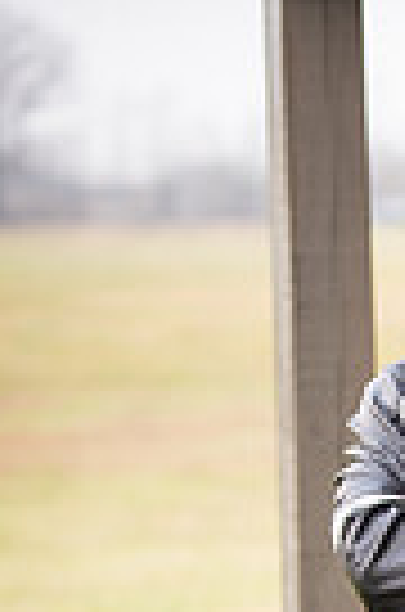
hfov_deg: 4.3
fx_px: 5342
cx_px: 558
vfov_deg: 6.5
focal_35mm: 315
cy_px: 864
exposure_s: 1/50
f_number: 2.8
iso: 200
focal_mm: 95
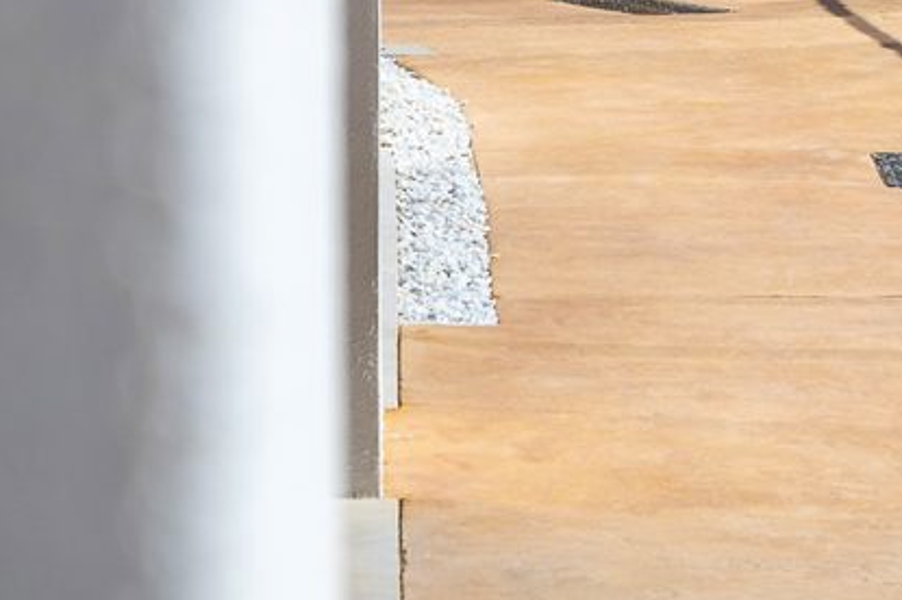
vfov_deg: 5.5
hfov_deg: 8.0
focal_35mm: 247
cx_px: 1700
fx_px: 6184
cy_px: -395
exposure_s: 1/640
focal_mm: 64
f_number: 6.3
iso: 100
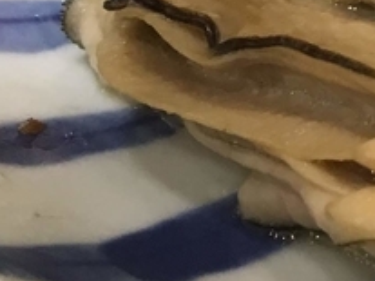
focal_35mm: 168
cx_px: 893
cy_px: -265
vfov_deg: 8.4
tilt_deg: -37.6
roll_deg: -0.2
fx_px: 1819
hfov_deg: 10.3
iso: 80
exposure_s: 1/30
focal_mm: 4.15
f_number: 2.2
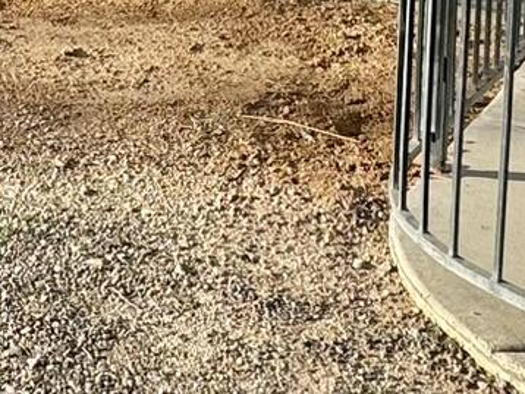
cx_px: -1
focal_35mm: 80
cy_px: -237
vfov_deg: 16.4
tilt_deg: -5.4
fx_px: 1214
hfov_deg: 23.4
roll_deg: -0.2
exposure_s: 1/1160
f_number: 2.2
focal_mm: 2.22
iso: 50
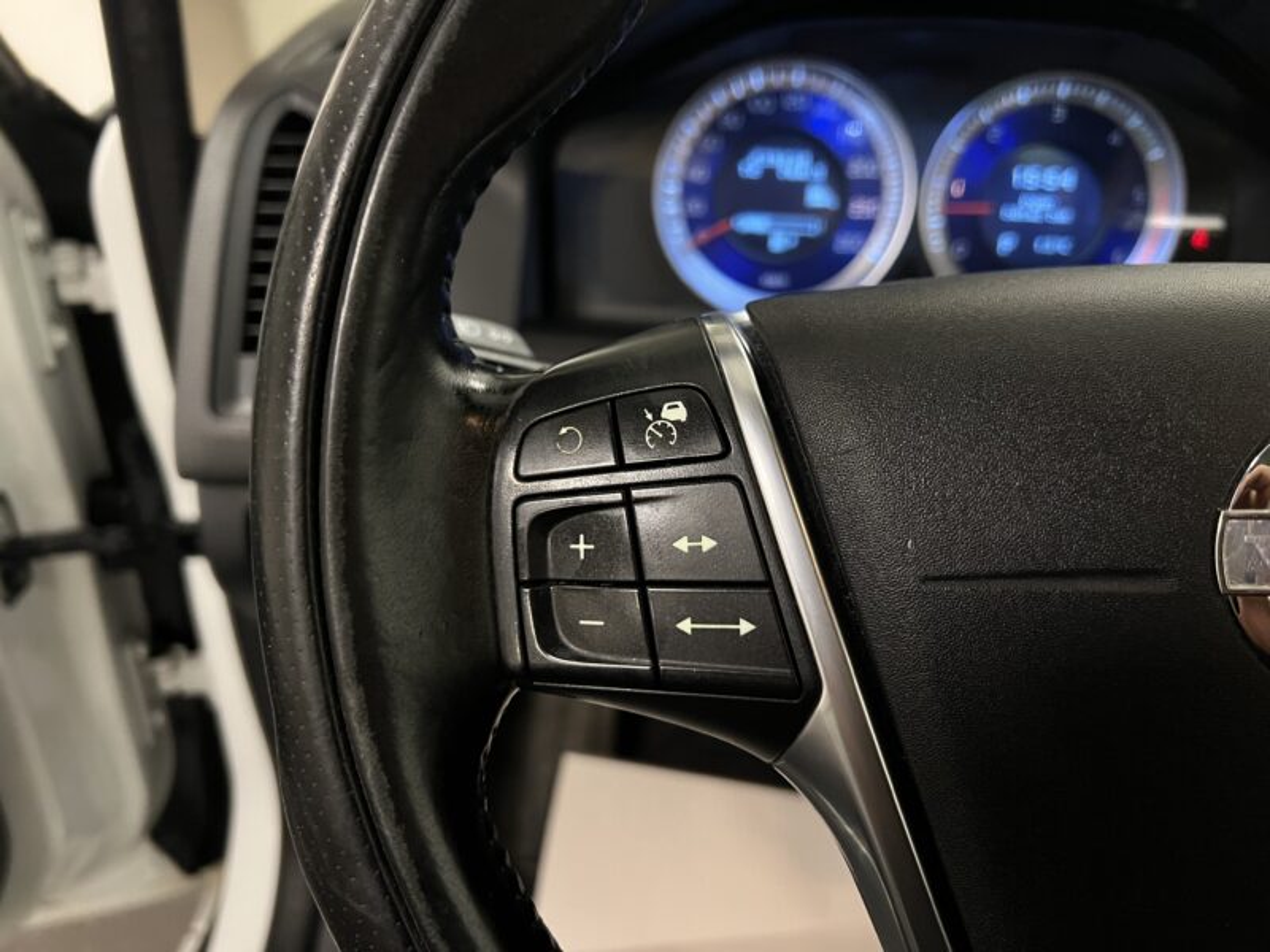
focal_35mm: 26
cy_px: 476
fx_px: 954
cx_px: 635
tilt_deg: -30.2
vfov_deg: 53.1
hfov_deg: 67.3
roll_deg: -1.5
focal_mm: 5.7
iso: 400
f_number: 1.5
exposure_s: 1/50
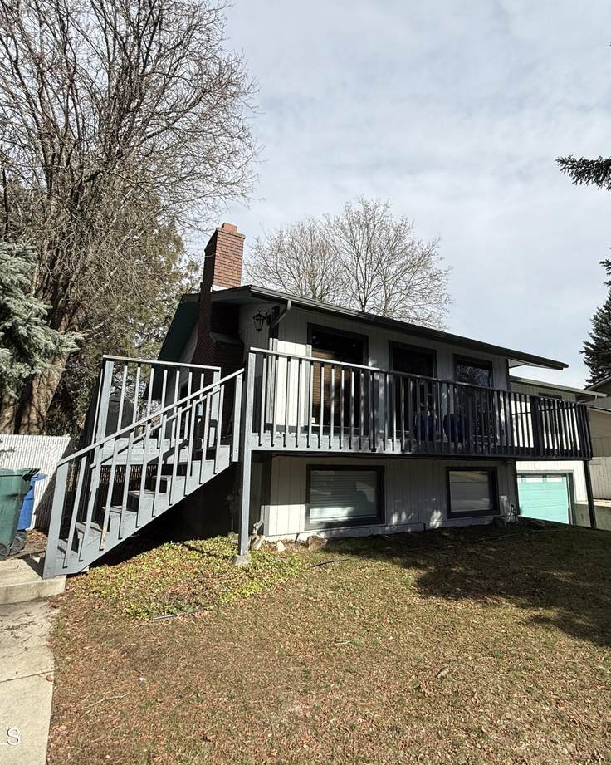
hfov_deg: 70.3
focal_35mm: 19
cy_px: 375
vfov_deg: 83.3
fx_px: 430
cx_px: 359
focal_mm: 2.22
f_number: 2.2
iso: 50
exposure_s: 1/2320
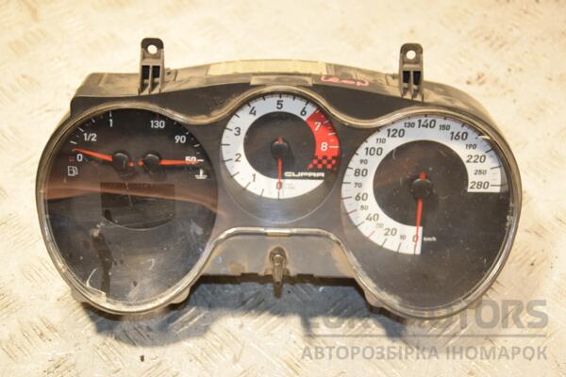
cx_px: 283
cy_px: 188
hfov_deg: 31.9
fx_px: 990
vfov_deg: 21.6
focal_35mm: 63
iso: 800
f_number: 4.8
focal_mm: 42
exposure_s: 1/160
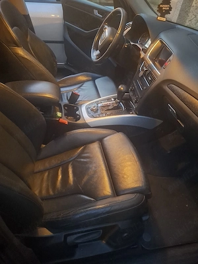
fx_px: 191
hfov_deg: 54.9
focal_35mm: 25
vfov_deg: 69.4
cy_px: 132
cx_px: 99
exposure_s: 1/6
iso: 2000
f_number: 1.8
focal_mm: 4.69
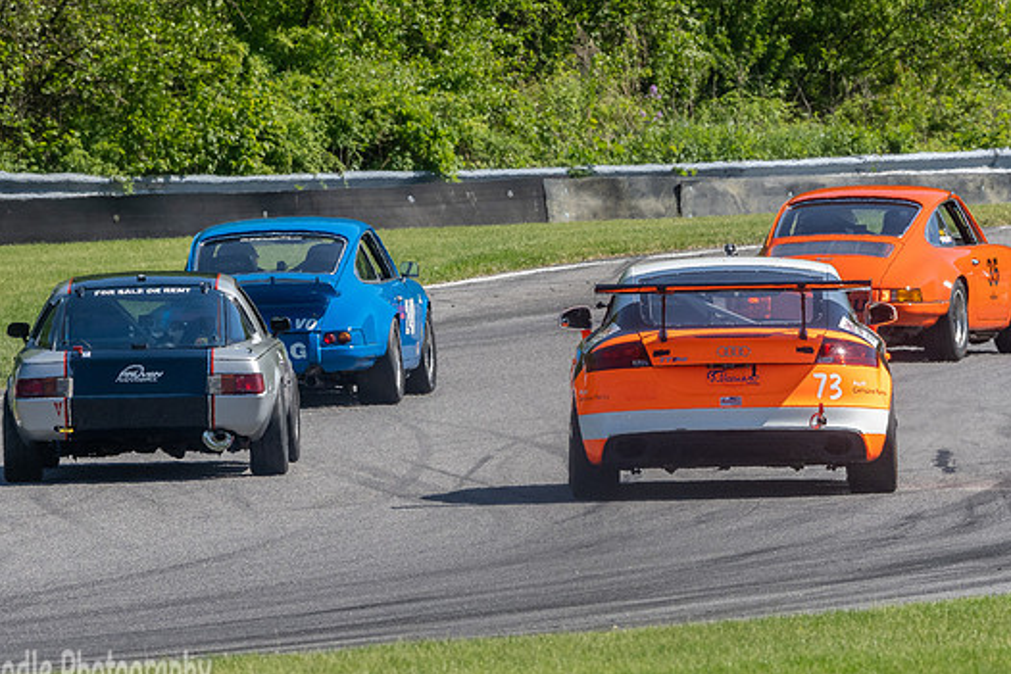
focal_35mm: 783
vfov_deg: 1.8
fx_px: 21994
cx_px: 427
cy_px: 238
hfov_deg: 2.6
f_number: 9
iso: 400
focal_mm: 300
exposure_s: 1/640
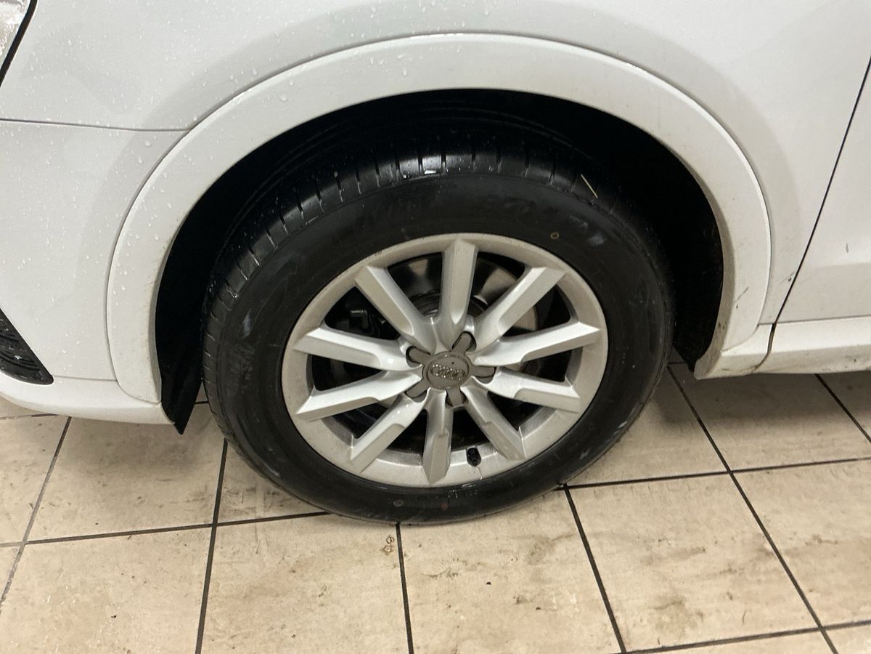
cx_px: 436
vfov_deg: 49.7
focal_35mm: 28
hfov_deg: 63.4
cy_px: 327
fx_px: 705
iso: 125
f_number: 1.8
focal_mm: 3
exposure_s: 1/50
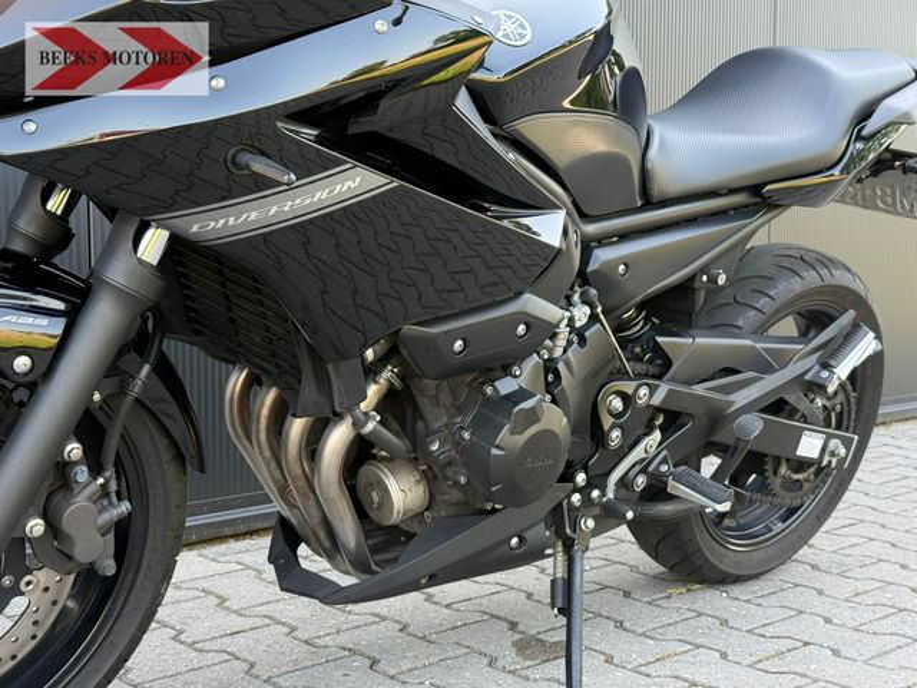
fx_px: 1272
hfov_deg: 39.7
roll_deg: +0.5
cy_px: 344
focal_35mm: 48
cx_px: 458
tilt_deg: -3.2
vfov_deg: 30.3
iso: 160
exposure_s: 1/242
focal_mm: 6.76
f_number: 1.78
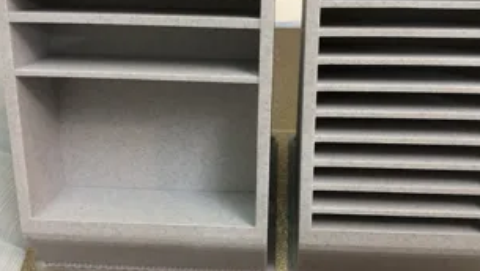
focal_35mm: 40
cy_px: 131
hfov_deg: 50.4
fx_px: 509
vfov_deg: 29.8
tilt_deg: -55.3
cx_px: 255
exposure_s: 1/11
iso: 100
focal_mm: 3.99
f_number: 1.8
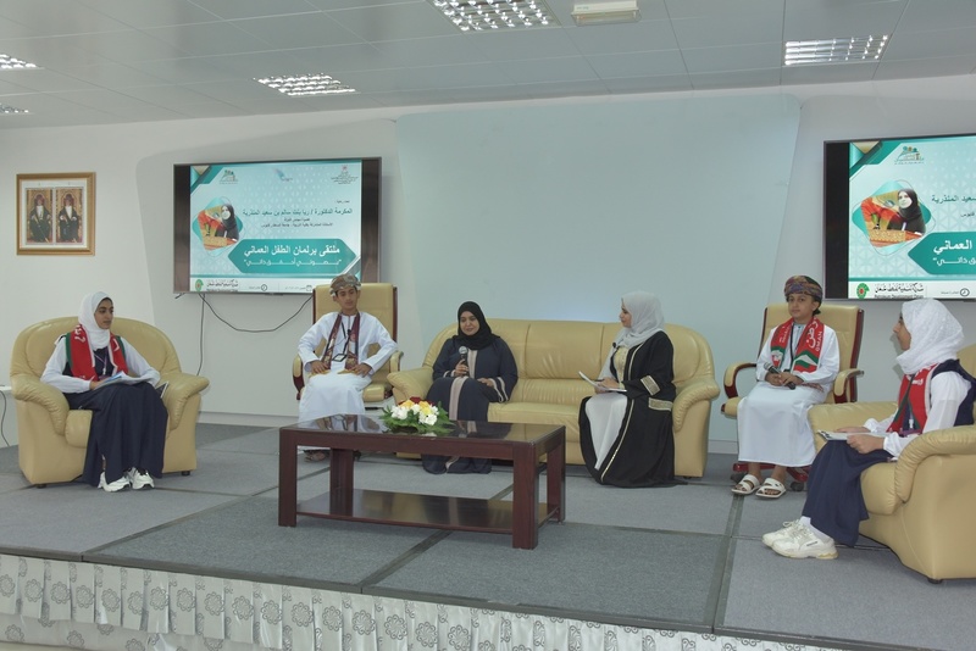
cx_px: 488
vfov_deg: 38.9
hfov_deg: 55.8
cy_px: 326
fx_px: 922
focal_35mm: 34
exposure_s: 1/80
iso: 2000
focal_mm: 34
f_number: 10
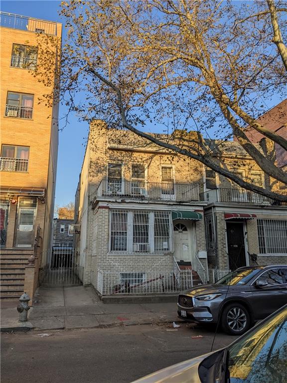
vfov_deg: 65.3
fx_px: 298
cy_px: 192
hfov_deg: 51.4
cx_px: 144
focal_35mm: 27
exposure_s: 1/1466
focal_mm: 4.44
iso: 52
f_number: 1.8
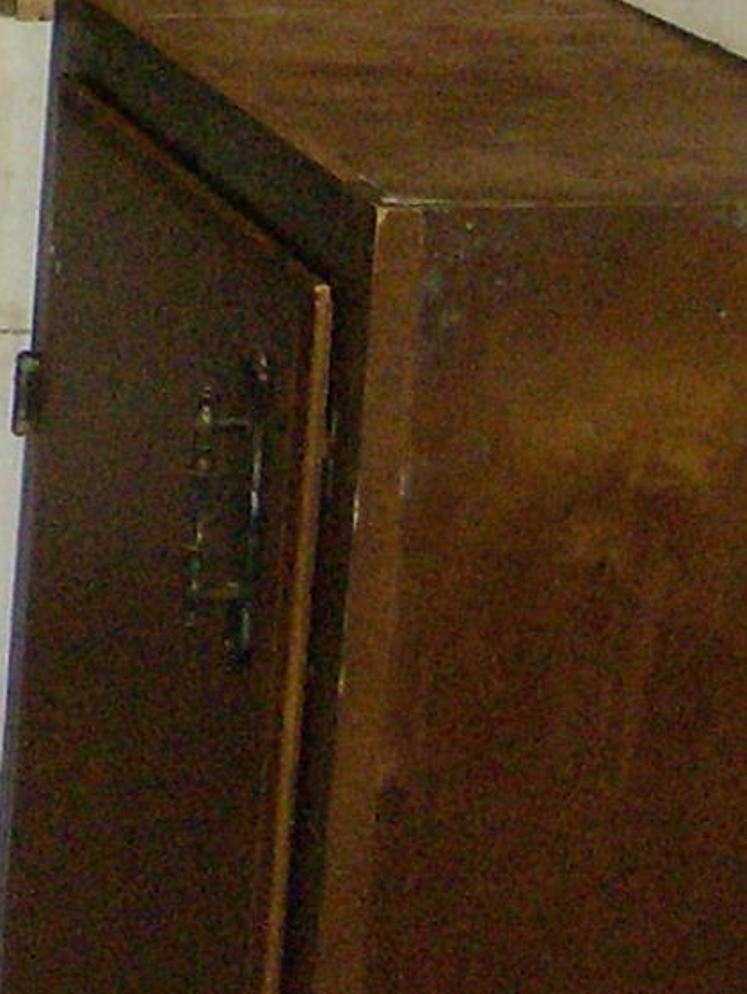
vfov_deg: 9.9
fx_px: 5576
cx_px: -1405
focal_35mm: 194
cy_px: -409
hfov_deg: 7.0
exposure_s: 1/60
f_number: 2.8
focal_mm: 6
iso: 200
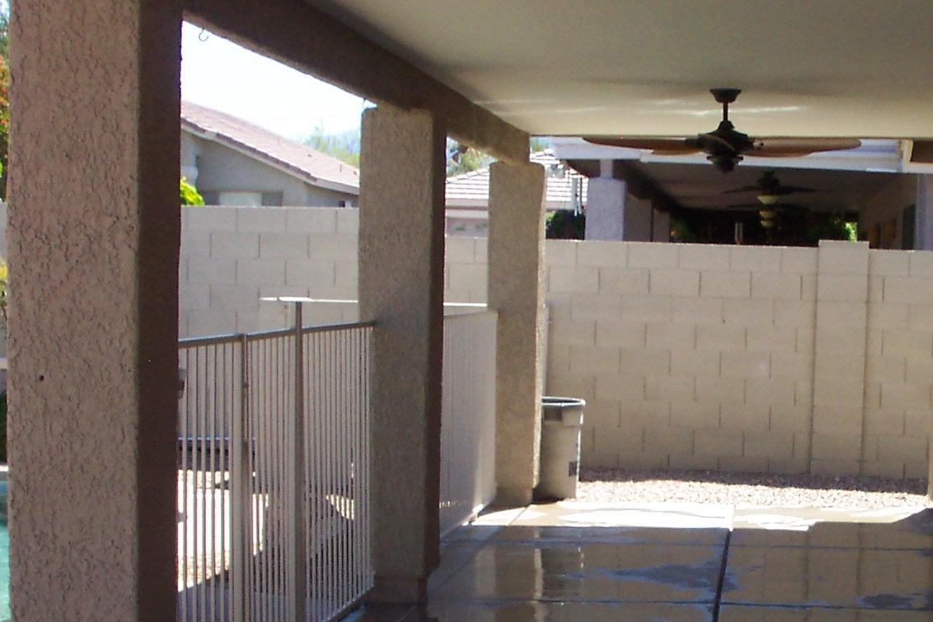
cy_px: 470
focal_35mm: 75
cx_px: 721
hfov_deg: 26.6
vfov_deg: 18.1
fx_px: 1944
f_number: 9.5
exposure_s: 1/60
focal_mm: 7.5
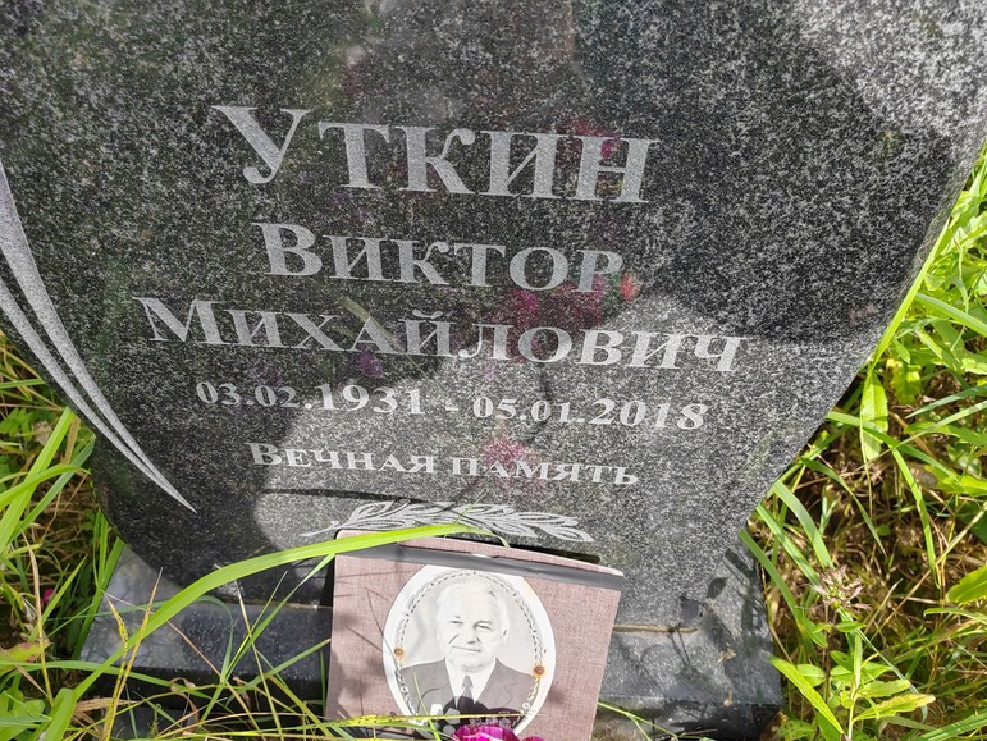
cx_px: 489
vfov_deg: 49.8
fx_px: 799
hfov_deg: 63.4
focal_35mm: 28
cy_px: 378
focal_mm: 5.52
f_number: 1.9
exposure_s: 1/690
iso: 100
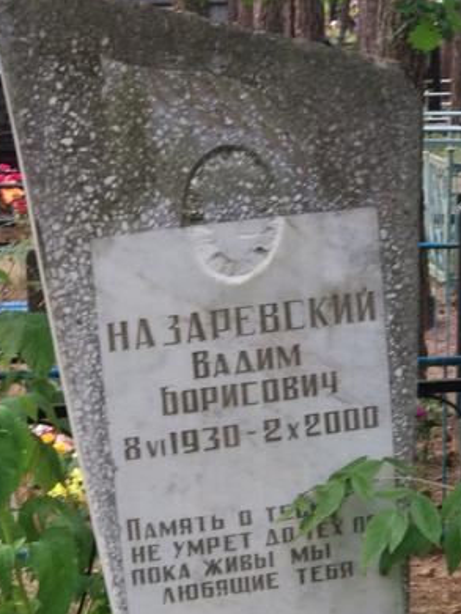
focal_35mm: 80
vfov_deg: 24.3
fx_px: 1419
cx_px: 242
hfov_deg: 18.5
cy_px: 384
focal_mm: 5.99
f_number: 2.6
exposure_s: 1/60
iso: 400
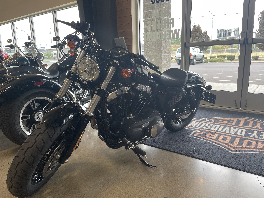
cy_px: 99
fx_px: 198
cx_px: 132
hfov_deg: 67.3
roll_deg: +2.0
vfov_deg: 53.1
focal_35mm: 26
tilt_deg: -12.0
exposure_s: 1/120
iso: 64
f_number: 1.6
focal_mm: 4.2
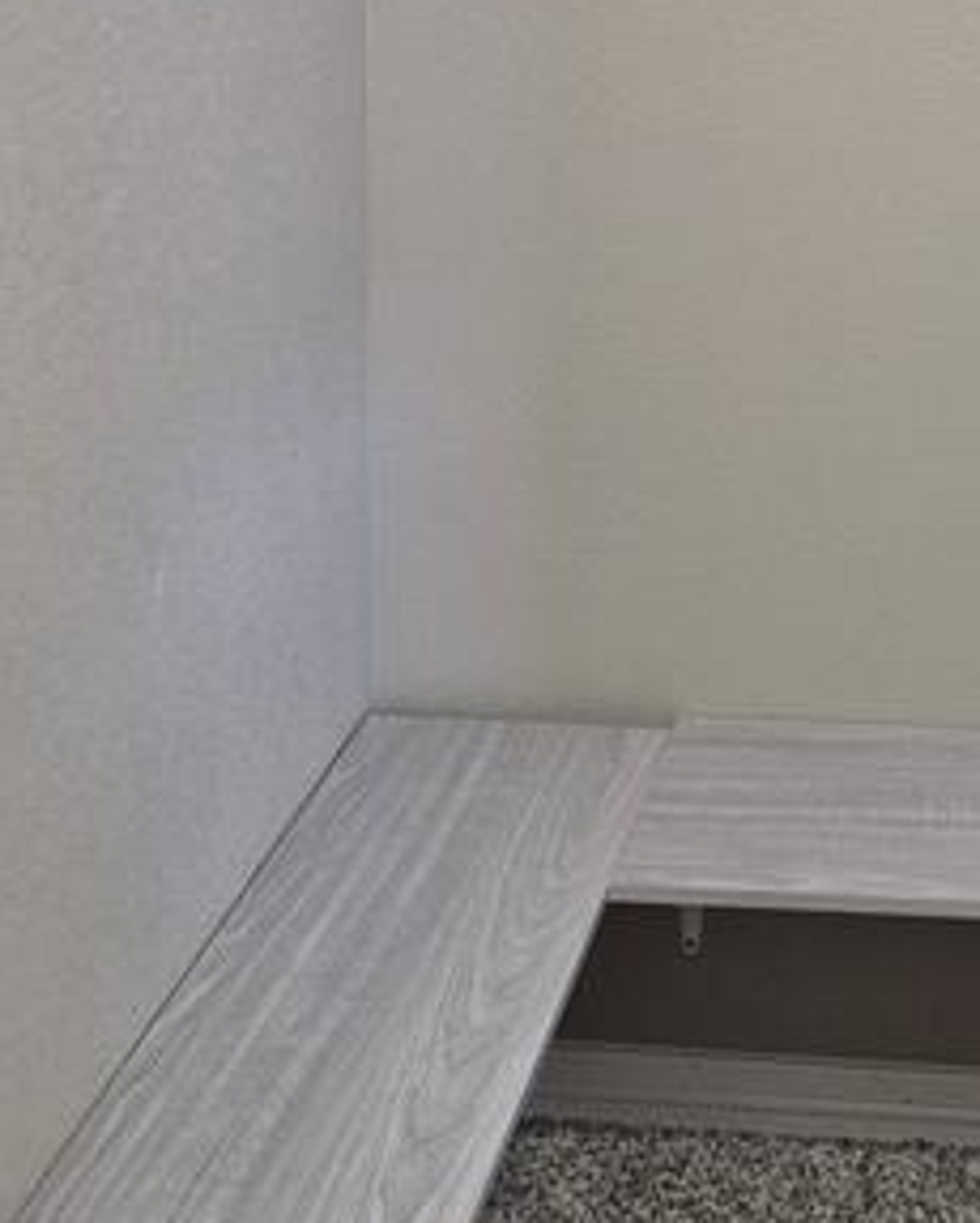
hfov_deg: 24.3
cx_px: 978
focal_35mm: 60
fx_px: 2173
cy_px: -55
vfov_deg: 29.0
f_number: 1.8
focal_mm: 5.4
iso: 800
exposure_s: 1/120
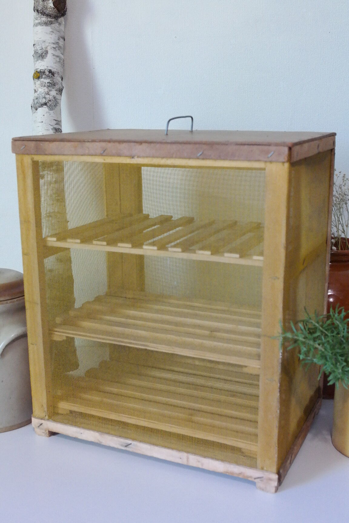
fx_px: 669
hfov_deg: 29.2
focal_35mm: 46
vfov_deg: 42.7
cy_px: 262
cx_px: 174
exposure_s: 1/50
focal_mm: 30
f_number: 5.6
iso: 3200
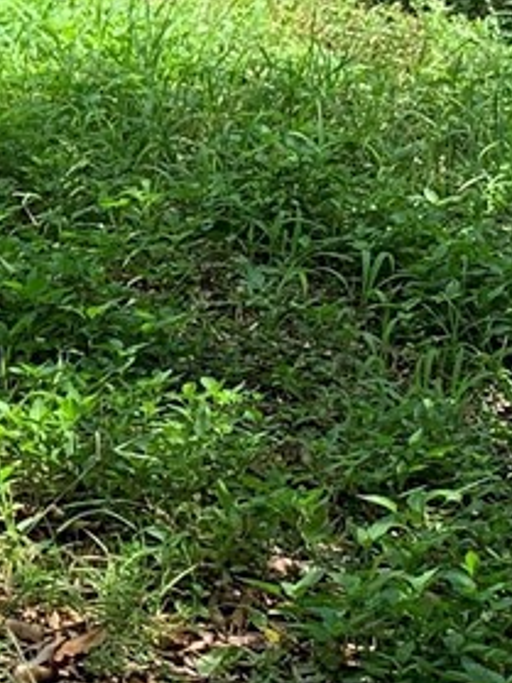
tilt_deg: -16.3
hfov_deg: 9.1
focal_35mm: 149
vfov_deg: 13.2
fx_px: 2941
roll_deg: -5.7
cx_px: -634
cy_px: 113
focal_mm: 4.25
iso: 25
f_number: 1.8
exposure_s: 1/512
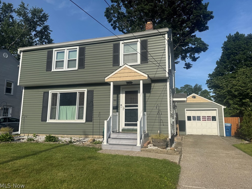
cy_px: 92
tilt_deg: +8.8
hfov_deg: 69.4
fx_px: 182
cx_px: 129
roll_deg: -0.9
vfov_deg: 54.9
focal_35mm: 25
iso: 80
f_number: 1.78
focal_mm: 6.76
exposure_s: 1/5348
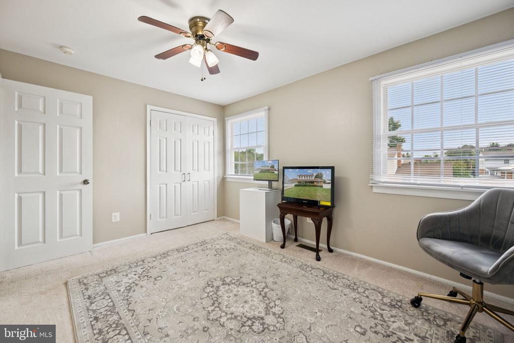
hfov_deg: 104.2
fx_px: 200
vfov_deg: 81.2
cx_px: 257
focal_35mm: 14
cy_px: 172
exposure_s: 1/50
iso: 400
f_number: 7.1
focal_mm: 14
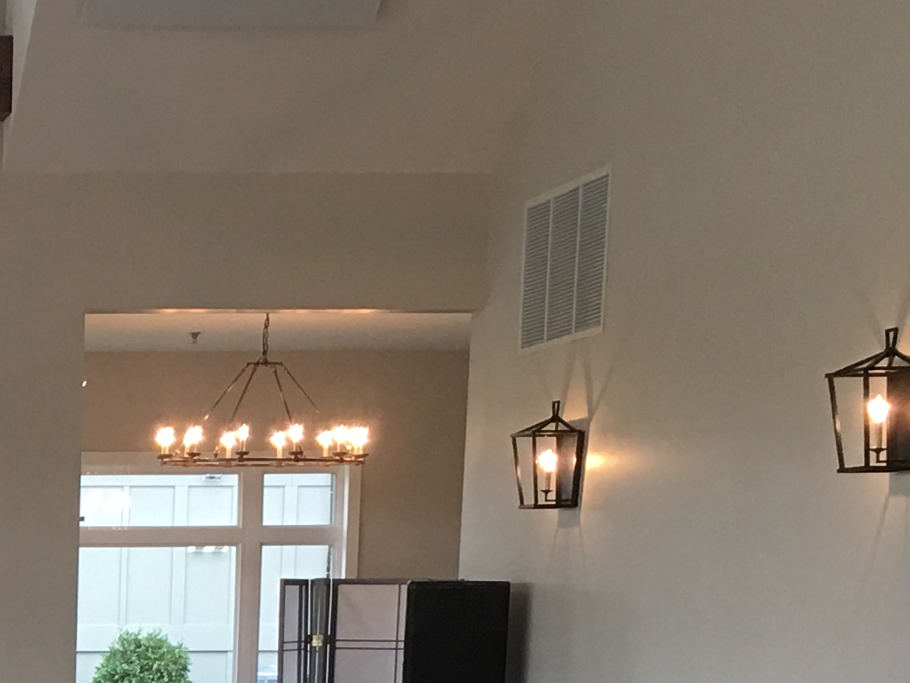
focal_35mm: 112
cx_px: -359
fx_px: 2944
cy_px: 1068
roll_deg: -0.9
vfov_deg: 12.5
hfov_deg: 16.4
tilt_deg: -8.5
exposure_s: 1/30
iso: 32
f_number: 2.2
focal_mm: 4.15
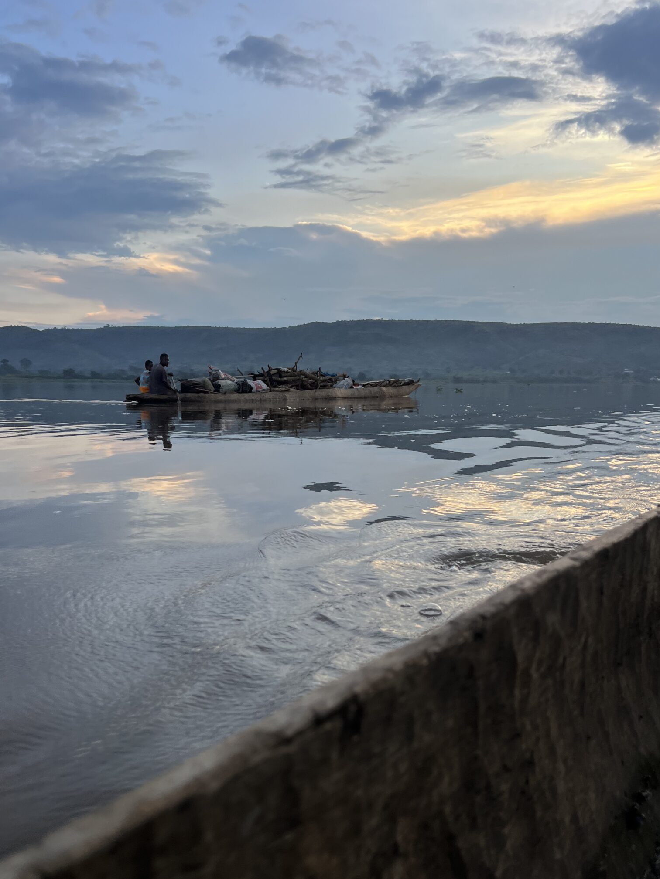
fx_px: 839
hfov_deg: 42.9
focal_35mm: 33
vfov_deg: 54.9
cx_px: 315
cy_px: 529
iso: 50
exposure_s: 1/594
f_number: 1.5
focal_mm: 5.7
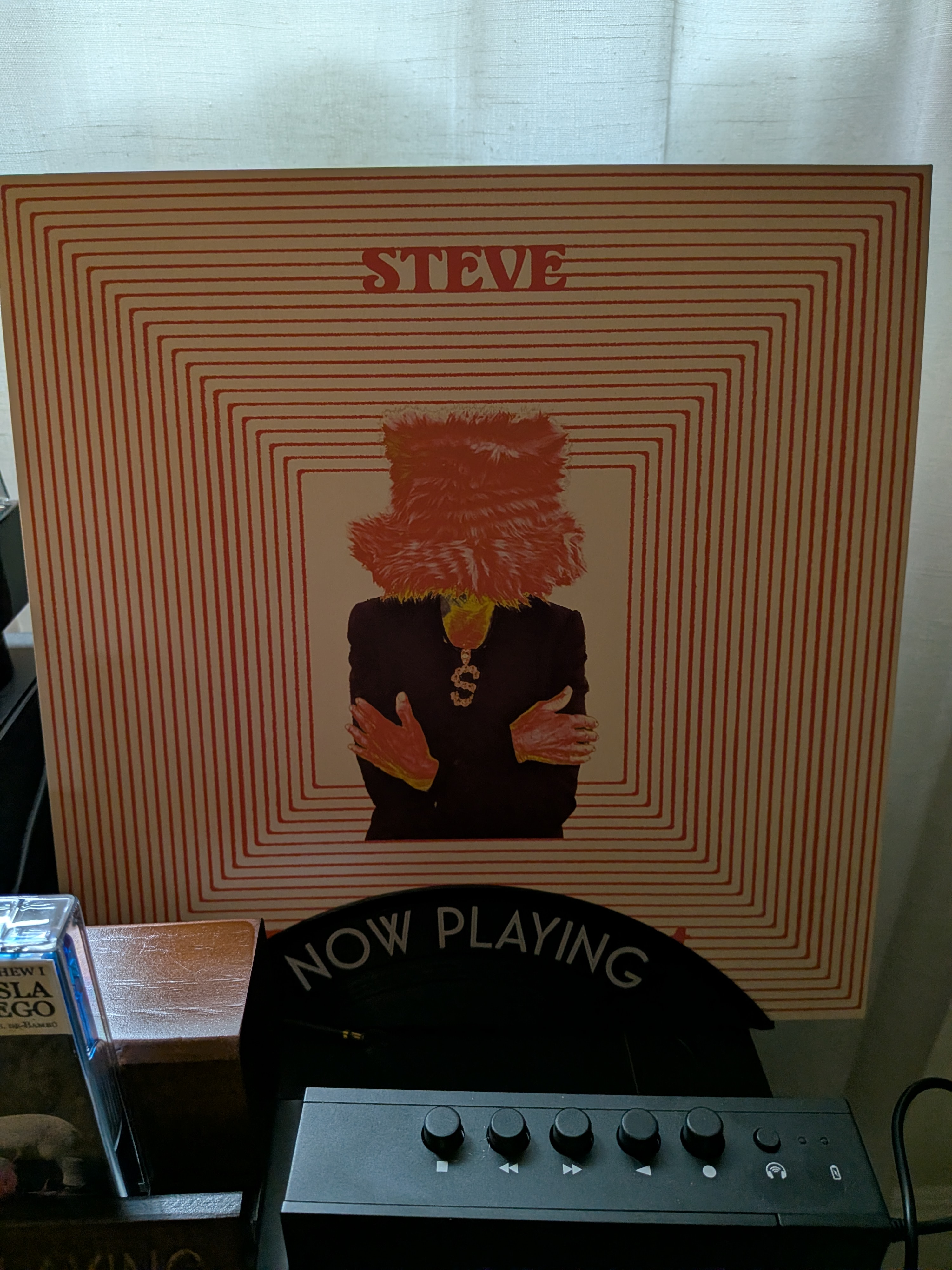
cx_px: 476
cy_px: 635
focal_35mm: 24
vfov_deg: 71.6
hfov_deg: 56.8
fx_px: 880
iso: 74
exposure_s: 1/15
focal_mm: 4.53
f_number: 1.7
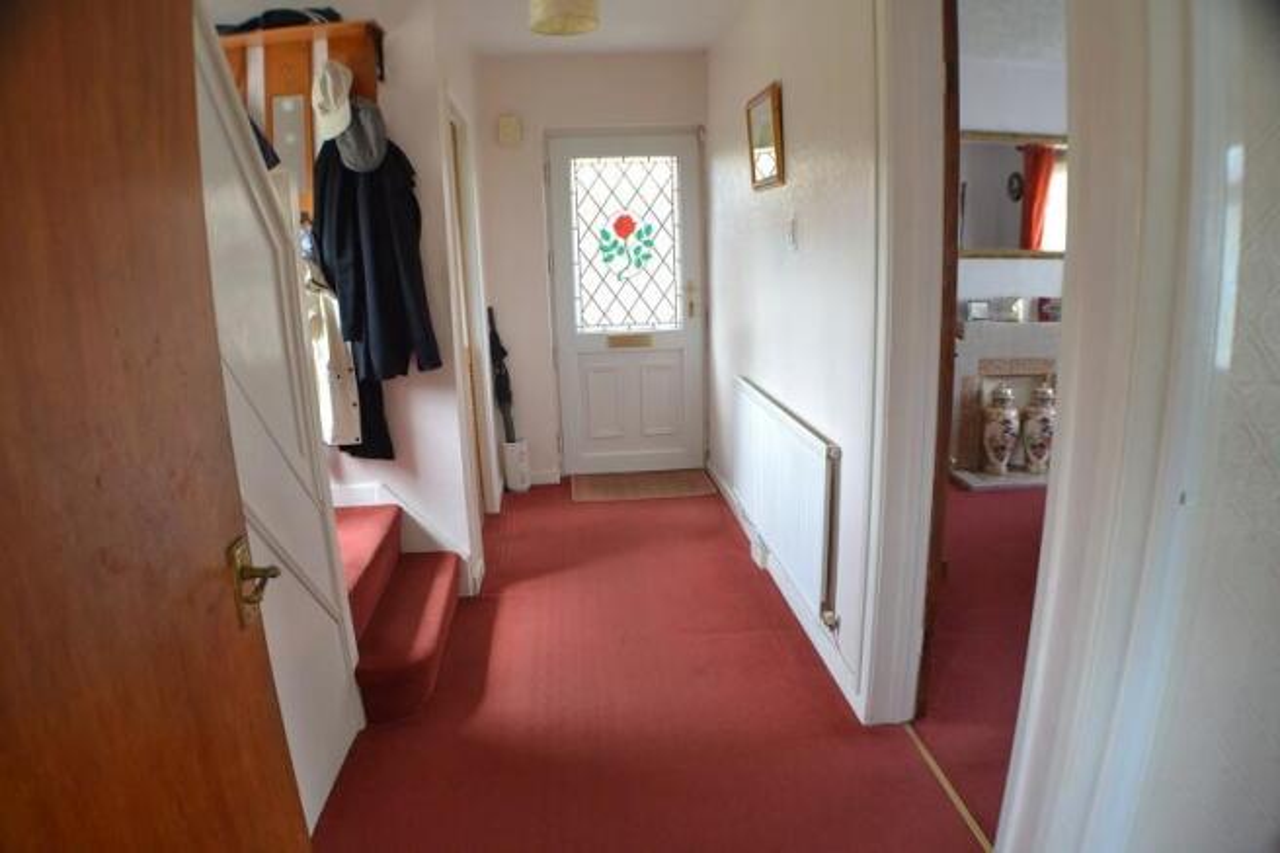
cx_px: 640
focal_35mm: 30
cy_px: 426
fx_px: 1066
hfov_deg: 61.9
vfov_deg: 43.6
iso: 640
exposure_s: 1/60
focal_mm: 20
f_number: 3.8
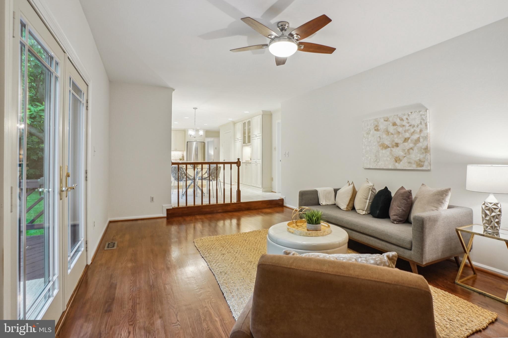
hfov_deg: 96.7
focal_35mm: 16
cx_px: 254
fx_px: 226
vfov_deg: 73.7
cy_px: 169
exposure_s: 1/13
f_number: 8
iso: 800
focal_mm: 16
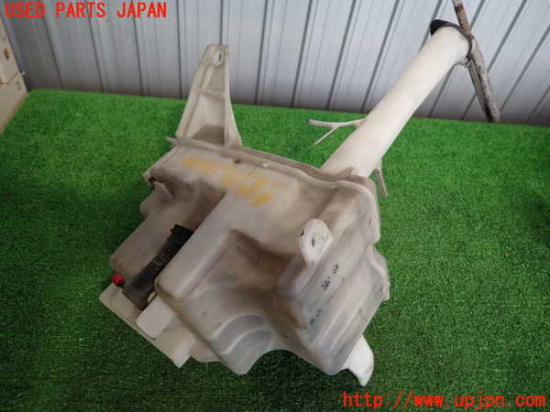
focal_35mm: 25
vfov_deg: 54.9
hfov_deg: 69.4
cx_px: 275
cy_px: 206
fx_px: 397
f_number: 2
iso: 160
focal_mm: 4.5
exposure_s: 1/60
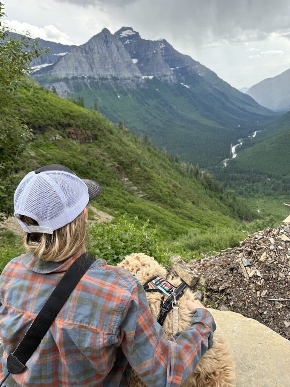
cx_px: 145
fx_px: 268
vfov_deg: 71.6
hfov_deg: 56.8
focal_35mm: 24
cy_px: 194
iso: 80
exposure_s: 1/829
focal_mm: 6.86
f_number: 1.78
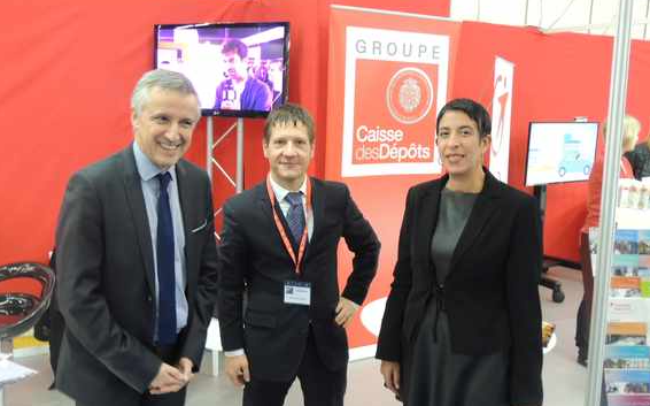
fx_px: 620
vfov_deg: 36.2
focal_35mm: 35
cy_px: 183
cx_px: 287
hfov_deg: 55.2
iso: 400
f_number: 3.1
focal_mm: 4.9
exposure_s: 1/13
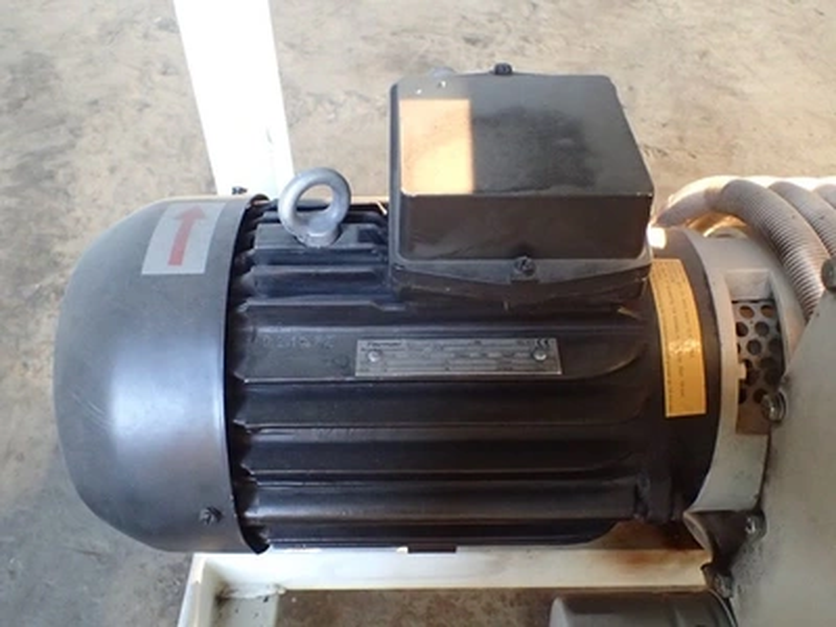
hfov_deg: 60.0
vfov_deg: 46.8
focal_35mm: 30
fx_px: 725
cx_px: 418
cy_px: 314
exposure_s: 1/30
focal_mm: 5.5
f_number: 2.3
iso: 1600
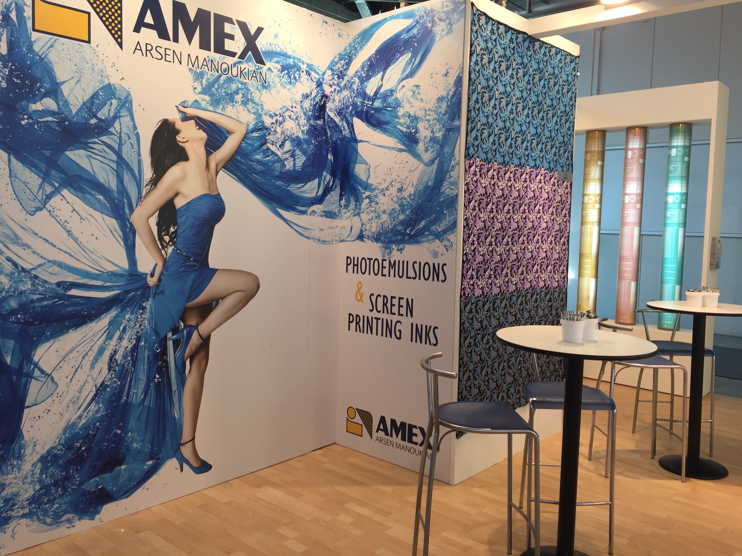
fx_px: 622
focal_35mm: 29
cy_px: 278
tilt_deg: -5.0
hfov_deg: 61.7
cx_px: 371
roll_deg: -1.8
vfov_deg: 48.2
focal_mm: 4.15
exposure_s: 1/50
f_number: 2.2
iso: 32
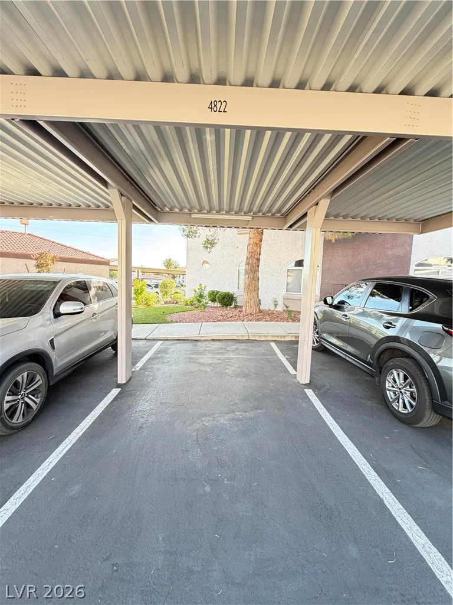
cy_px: 302
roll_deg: -1.5
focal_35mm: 14
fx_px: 244
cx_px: 226
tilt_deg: -5.3
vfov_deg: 102.1
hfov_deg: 85.7
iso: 200
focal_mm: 2.22
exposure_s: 1/121
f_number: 2.2
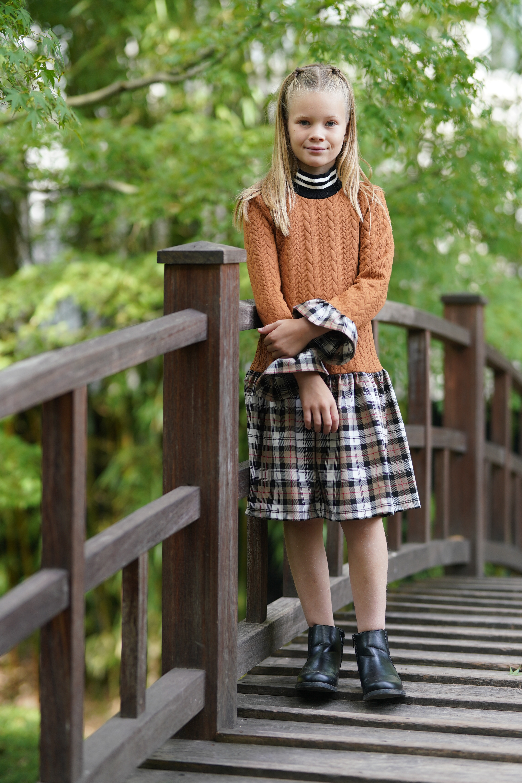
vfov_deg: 23.9
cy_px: 392
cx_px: 261
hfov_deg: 16.1
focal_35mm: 85
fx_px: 1849
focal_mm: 85
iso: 320
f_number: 2
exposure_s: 1/800
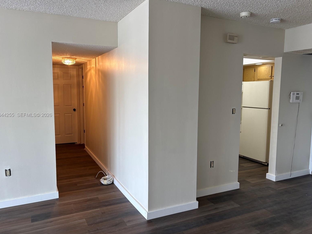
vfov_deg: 51.4
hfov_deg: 65.3
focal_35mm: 27
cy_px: 115
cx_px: 151
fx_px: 243
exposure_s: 1/120
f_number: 1.6
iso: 125
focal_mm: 5.96
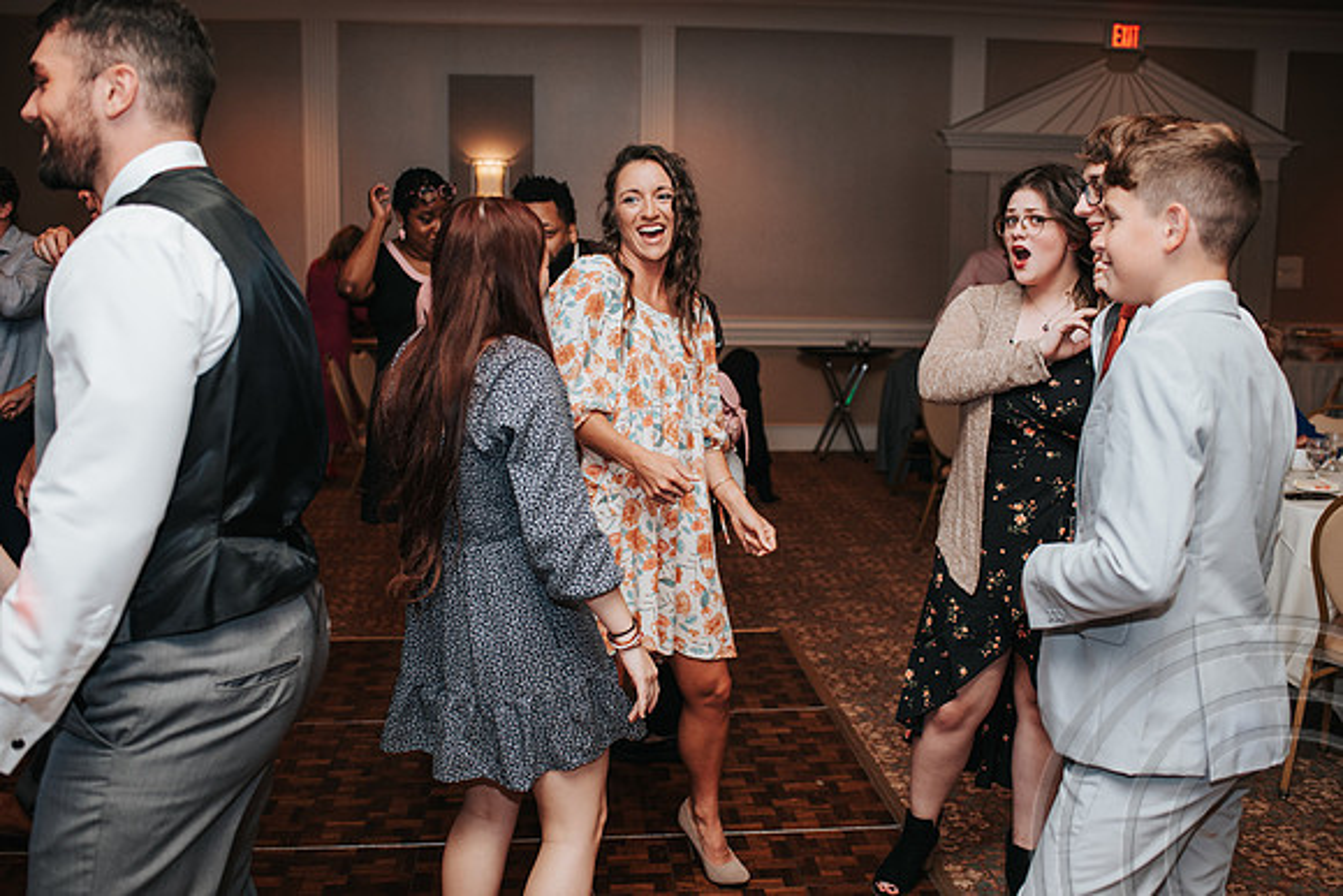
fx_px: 1350
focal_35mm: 36
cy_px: 448
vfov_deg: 36.7
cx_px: 672
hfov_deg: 52.9
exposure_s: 1/160
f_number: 3.2
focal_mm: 35
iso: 1000
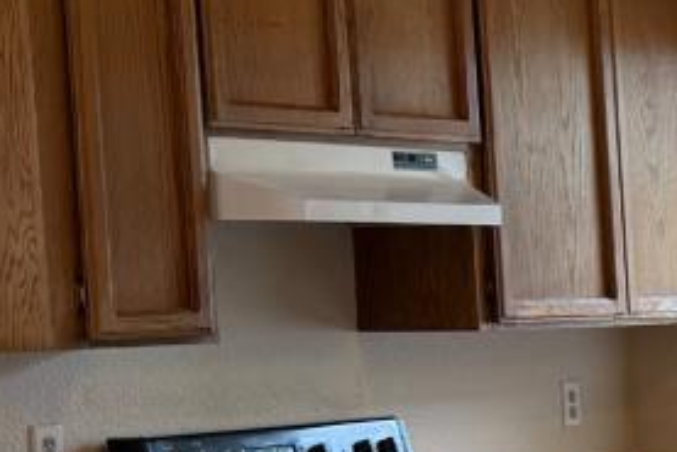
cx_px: 1347
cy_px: 529
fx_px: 2540
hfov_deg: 13.2
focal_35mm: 135
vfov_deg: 10.0
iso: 200
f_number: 1.78
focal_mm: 6.76
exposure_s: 1/158
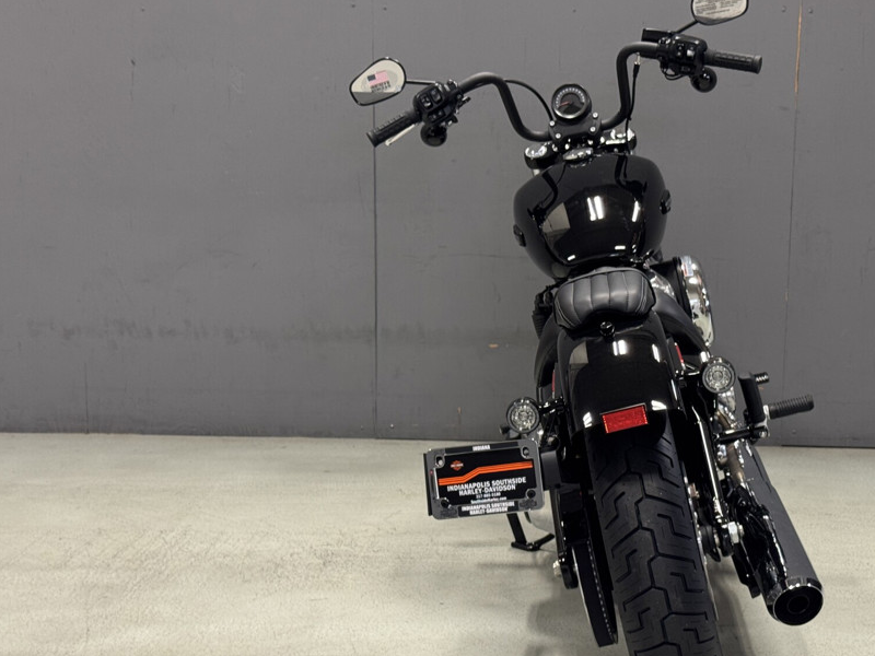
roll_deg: -1.1
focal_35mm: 64
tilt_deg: -11.5
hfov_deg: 30.1
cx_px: 568
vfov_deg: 22.9
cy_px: 363
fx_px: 1618
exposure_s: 1/60
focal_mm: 6.76
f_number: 1.78
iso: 160
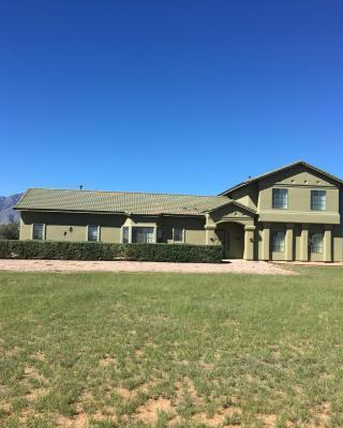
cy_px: 224
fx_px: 431
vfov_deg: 52.8
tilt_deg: +1.9
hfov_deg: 43.3
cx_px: 184
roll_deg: -1.1
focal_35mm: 34
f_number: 2.2
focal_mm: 4.15
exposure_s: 1/1538
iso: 25
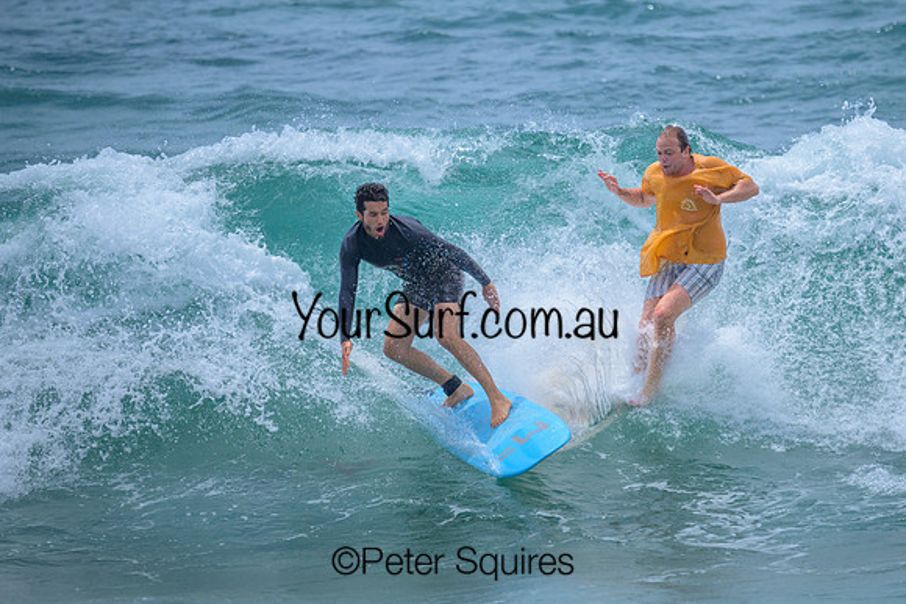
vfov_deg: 1.3
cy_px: 278
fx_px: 27699
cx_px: 623
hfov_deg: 1.9
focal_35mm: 1100
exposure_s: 1/3200
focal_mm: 800
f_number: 6.3
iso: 280
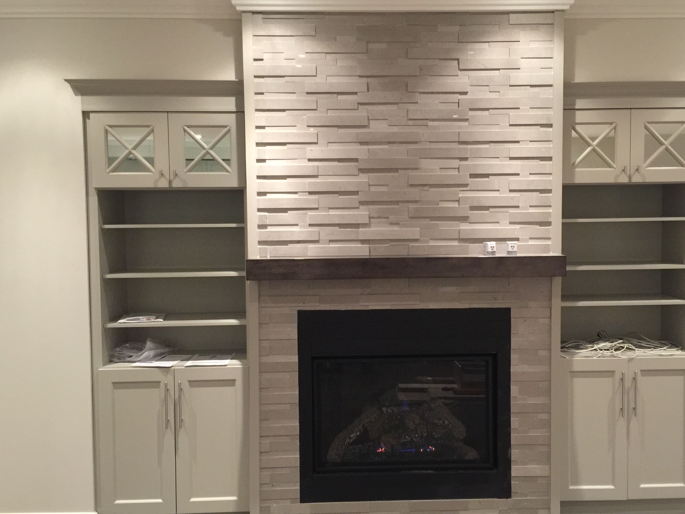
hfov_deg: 52.5
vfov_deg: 40.7
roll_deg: +0.3
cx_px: 389
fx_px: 693
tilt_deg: -2.9
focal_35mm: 35
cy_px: 256
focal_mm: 4.15
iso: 160
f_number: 2.2
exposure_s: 1/15
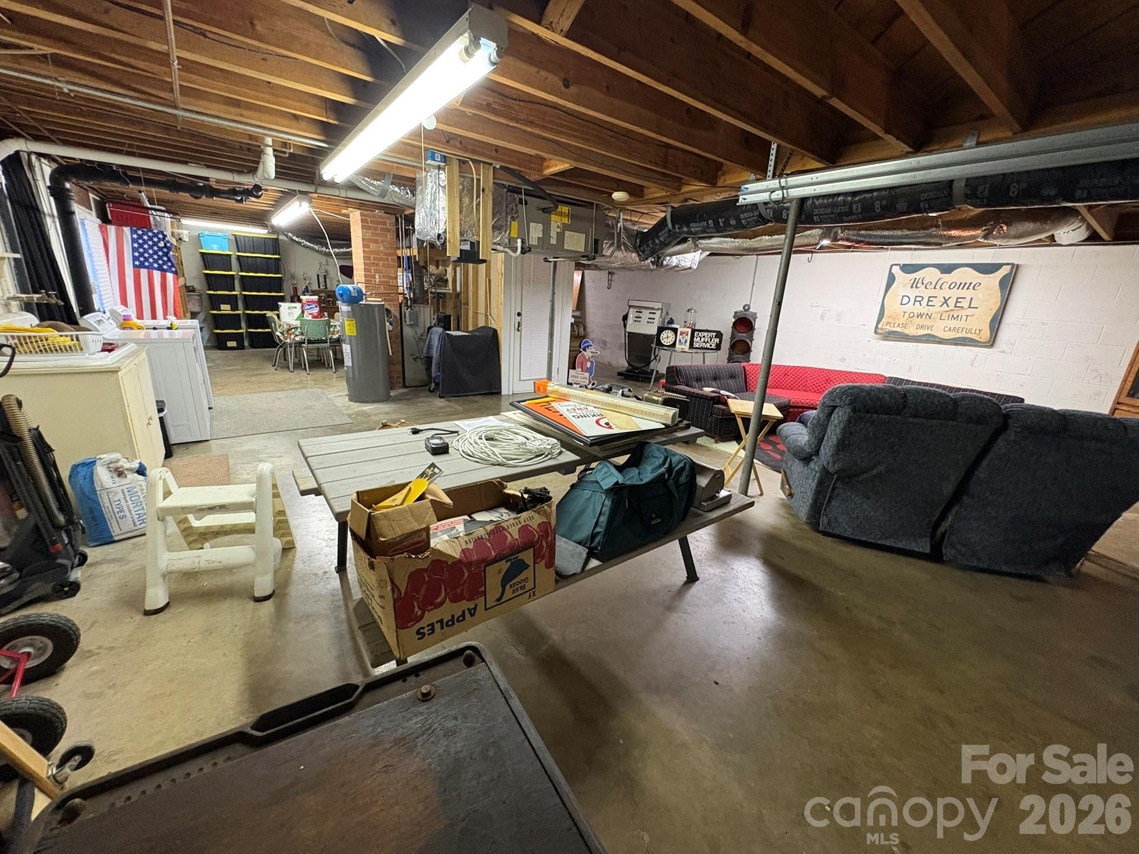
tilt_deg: -15.3
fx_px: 461
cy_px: 427
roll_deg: -3.2
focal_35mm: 14
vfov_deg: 85.7
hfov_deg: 102.1
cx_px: 570
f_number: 2.2
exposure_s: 1/60
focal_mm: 2.22
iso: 500
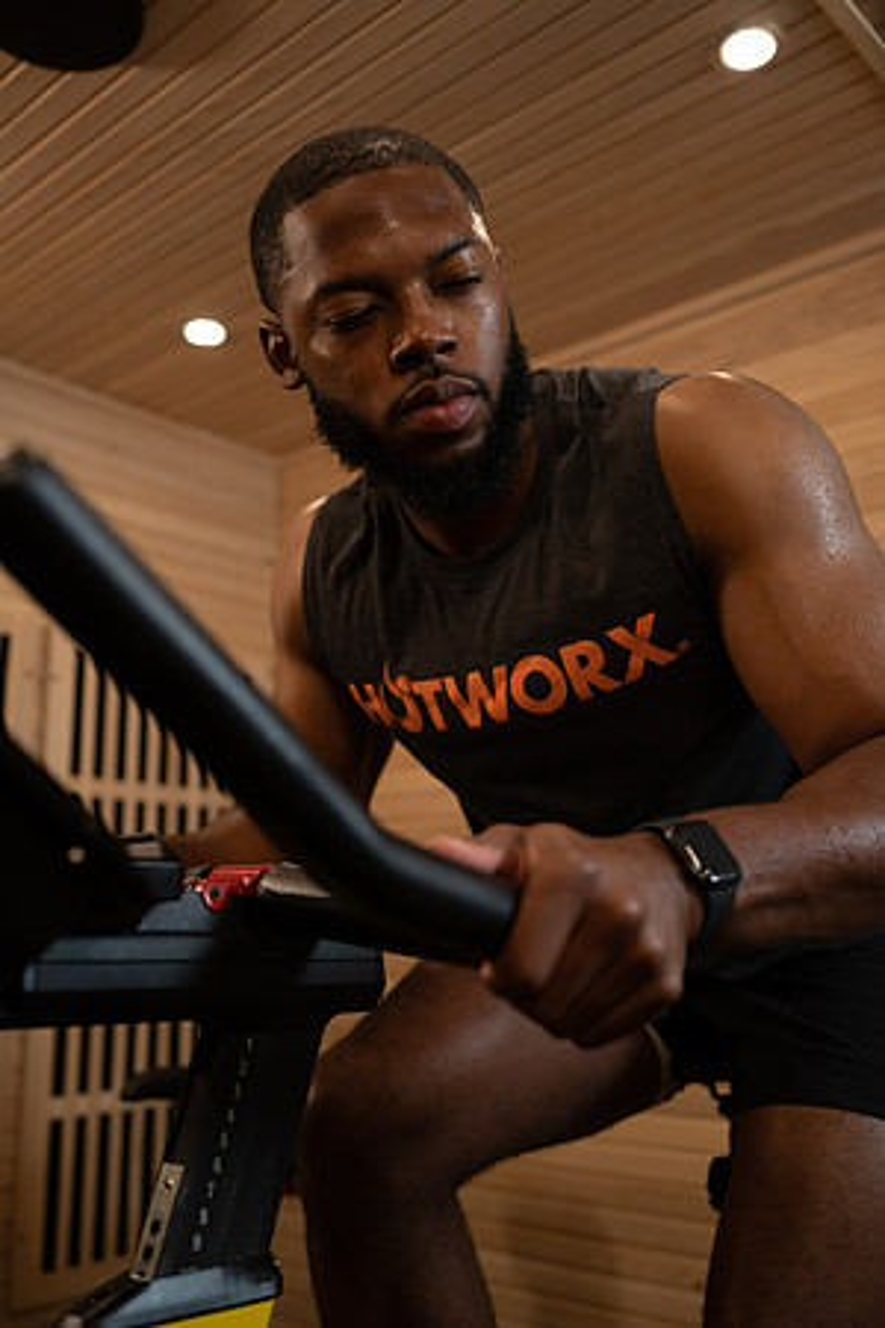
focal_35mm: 35
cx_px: 442
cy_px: 664
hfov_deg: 37.9
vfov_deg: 54.4
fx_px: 1291
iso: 400
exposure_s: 1/160
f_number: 2.8
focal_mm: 35
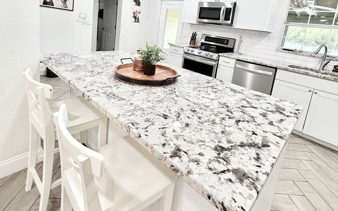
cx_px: 169
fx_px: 184
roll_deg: -7.3
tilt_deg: -10.5
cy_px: 59
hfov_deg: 85.1
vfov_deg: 57.3
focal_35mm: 20
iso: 250
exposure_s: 1/120
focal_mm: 2.22
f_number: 2.2
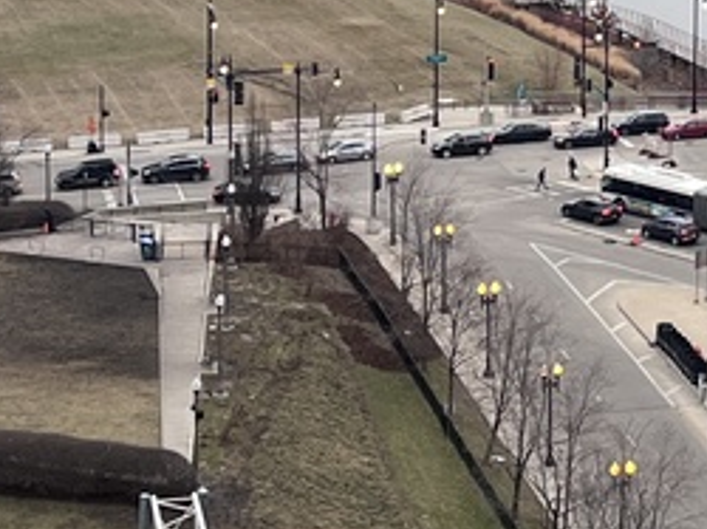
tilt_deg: -9.2
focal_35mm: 150
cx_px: 820
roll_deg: -1.2
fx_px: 3061
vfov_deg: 9.8
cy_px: -6
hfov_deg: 12.9
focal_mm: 5.1
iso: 40
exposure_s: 1/171
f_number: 1.6
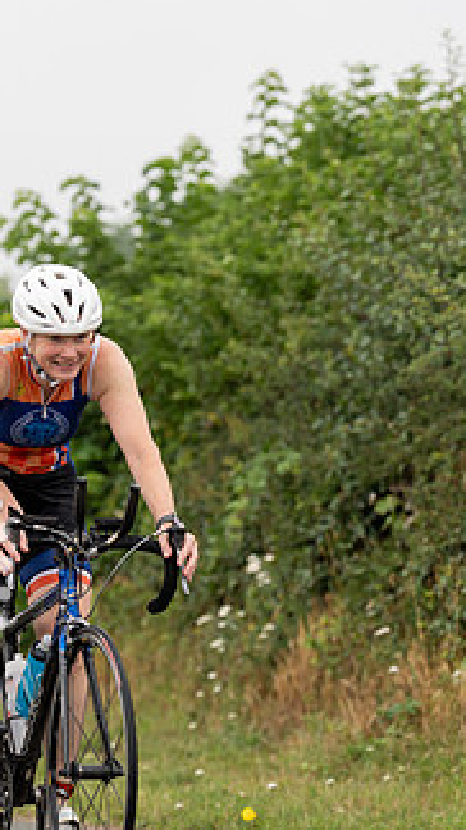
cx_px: 169
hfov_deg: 5.1
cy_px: 437
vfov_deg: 9.0
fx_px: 5278
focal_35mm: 240
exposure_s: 1/400
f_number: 3.2
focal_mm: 128
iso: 250
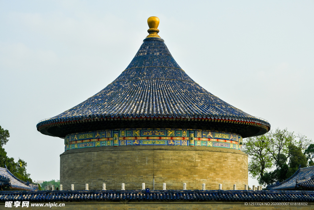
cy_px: 105
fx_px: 698
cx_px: 157
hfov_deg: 25.4
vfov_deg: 17.1
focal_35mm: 80
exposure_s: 1/400
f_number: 9
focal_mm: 80
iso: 100
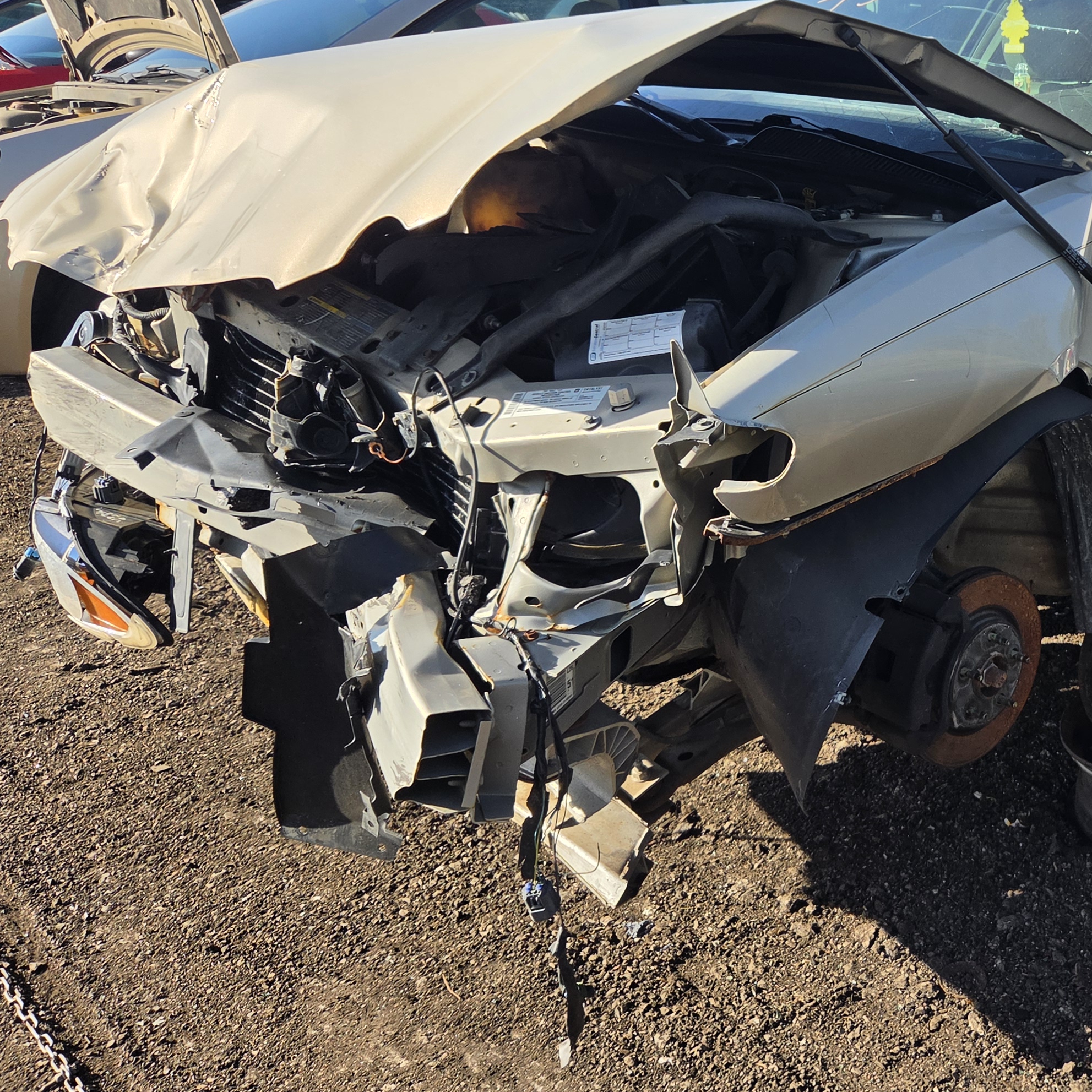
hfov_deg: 38.3
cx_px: 969
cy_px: 376
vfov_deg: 40.5
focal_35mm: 41
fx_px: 1463
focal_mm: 5.4
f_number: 1.8
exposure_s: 1/3185
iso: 80
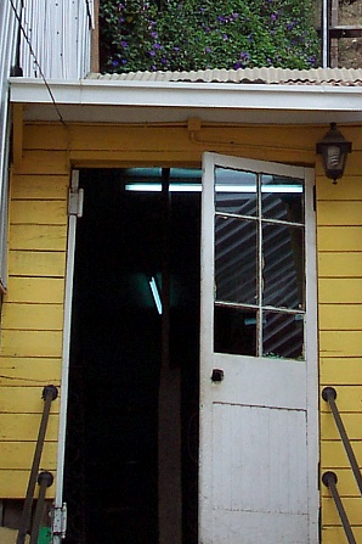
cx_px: 282
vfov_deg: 19.4
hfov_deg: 13.4
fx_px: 1538
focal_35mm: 102
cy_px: -2
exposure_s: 1/350
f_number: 4.8
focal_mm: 8
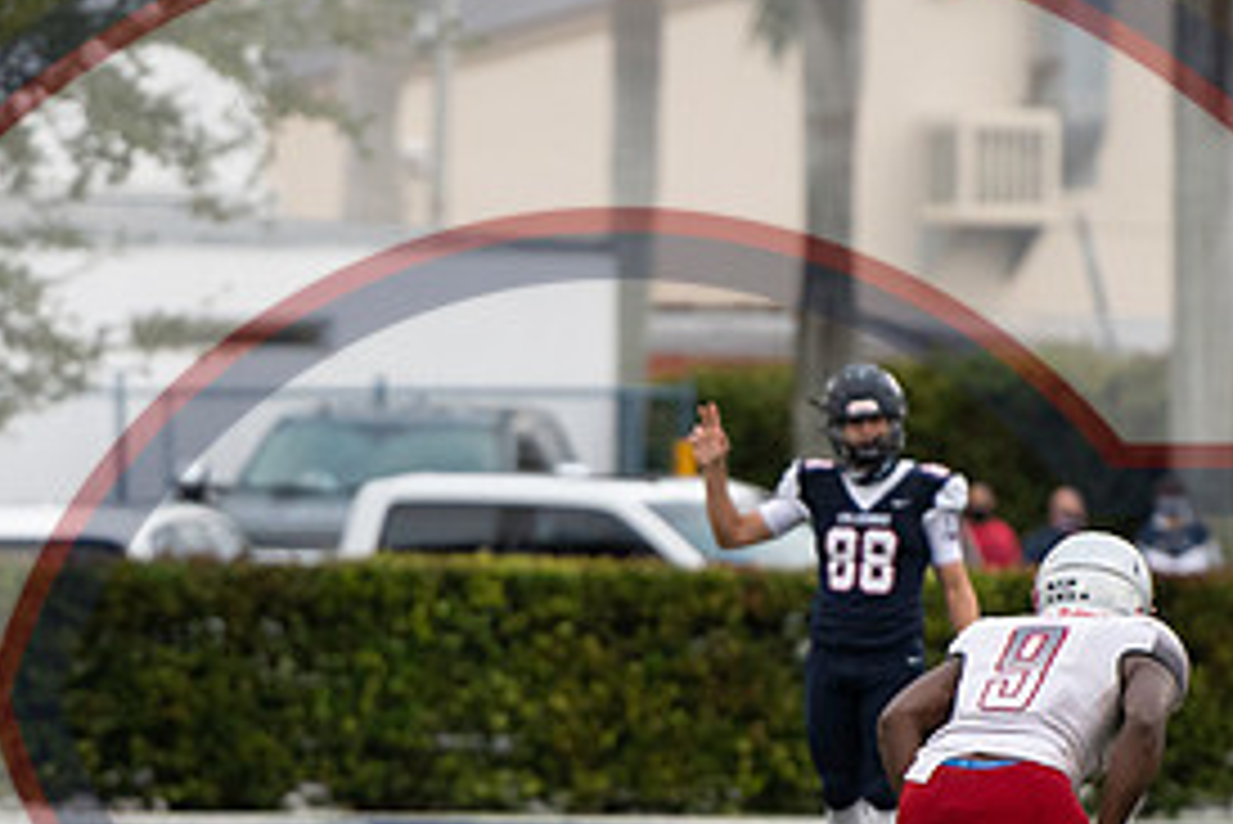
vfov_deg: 2.2
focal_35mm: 636
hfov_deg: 3.2
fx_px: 21794
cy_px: 696
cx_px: 598
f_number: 2.8
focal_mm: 200
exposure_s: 1/2000
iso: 2000
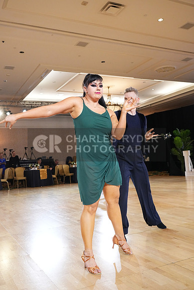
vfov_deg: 57.2
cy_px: 145
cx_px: 97
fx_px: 267
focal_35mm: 33
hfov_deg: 40.0
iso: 5000
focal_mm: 33
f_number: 6.3
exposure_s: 1/200
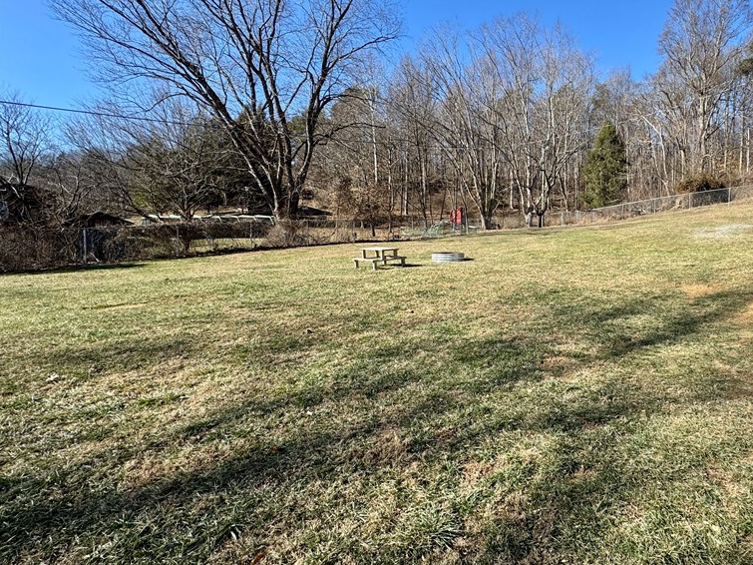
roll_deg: +0.2
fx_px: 413
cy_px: 258
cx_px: 508
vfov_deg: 68.5
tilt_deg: -1.5
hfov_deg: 81.6
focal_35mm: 19
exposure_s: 1/932
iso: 40
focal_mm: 2.22
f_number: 2.2
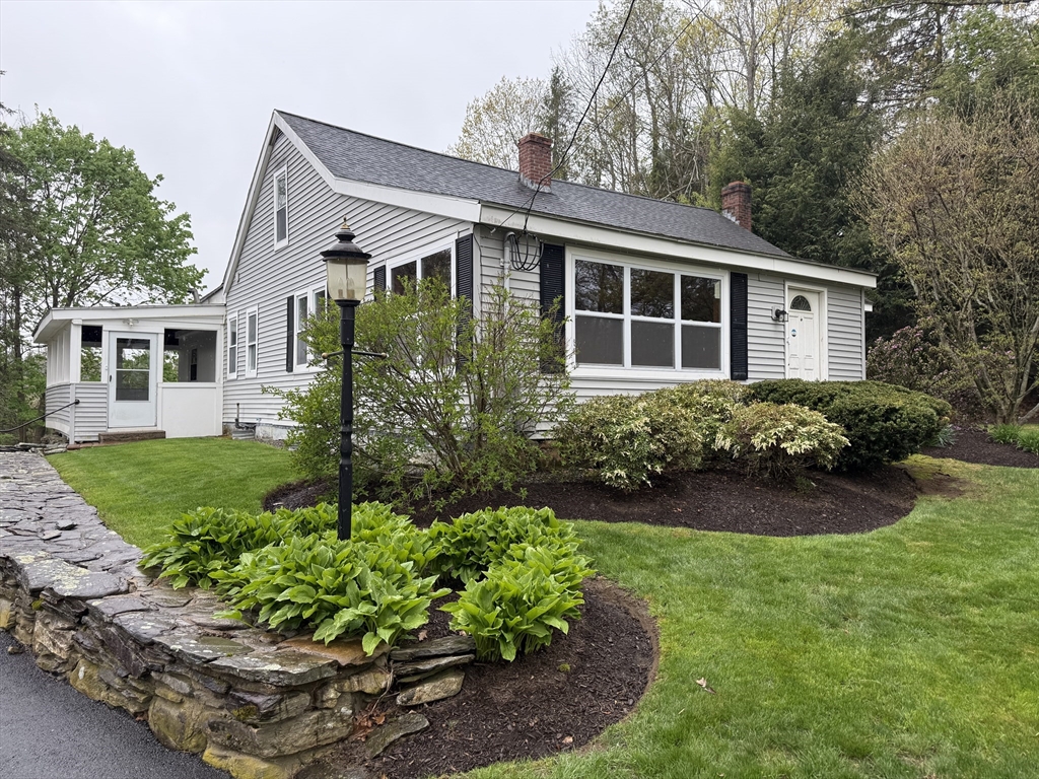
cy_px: 390
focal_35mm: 24
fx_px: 720
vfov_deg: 56.8
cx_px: 520
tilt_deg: +1.3
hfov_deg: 71.6
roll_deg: -0.2
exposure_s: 1/920
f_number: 1.78
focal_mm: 6.76
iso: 100
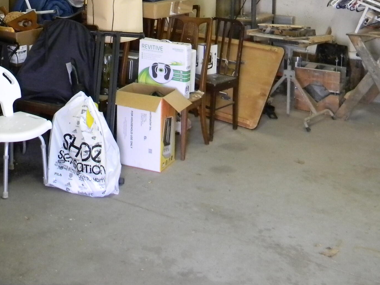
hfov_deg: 30.0
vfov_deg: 22.7
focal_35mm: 61
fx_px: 670
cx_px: 23
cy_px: -25
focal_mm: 5
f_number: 3.5
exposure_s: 1/32.8
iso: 400
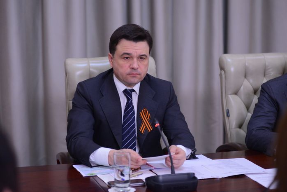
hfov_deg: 25.4
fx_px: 638
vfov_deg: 17.1
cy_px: 96
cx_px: 144
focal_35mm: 80
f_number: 3.5
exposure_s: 1/400
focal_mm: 80
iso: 3200
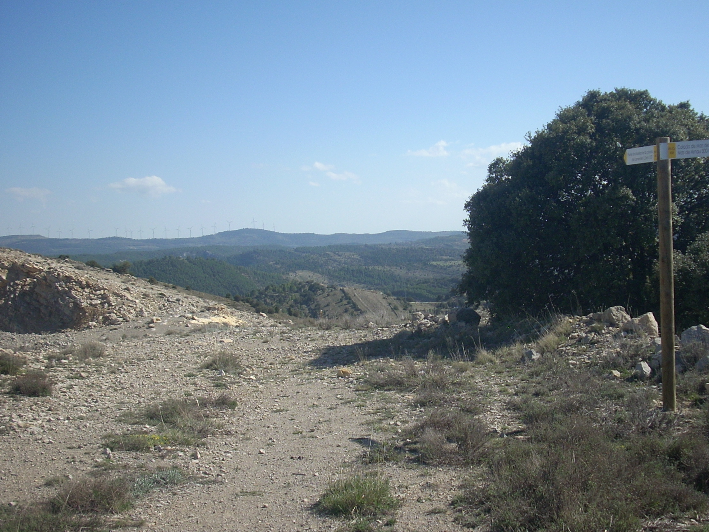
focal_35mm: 48
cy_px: 263
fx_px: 983
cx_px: 422
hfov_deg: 39.5
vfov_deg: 30.3
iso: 64
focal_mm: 6.2
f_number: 5.6
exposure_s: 1/297
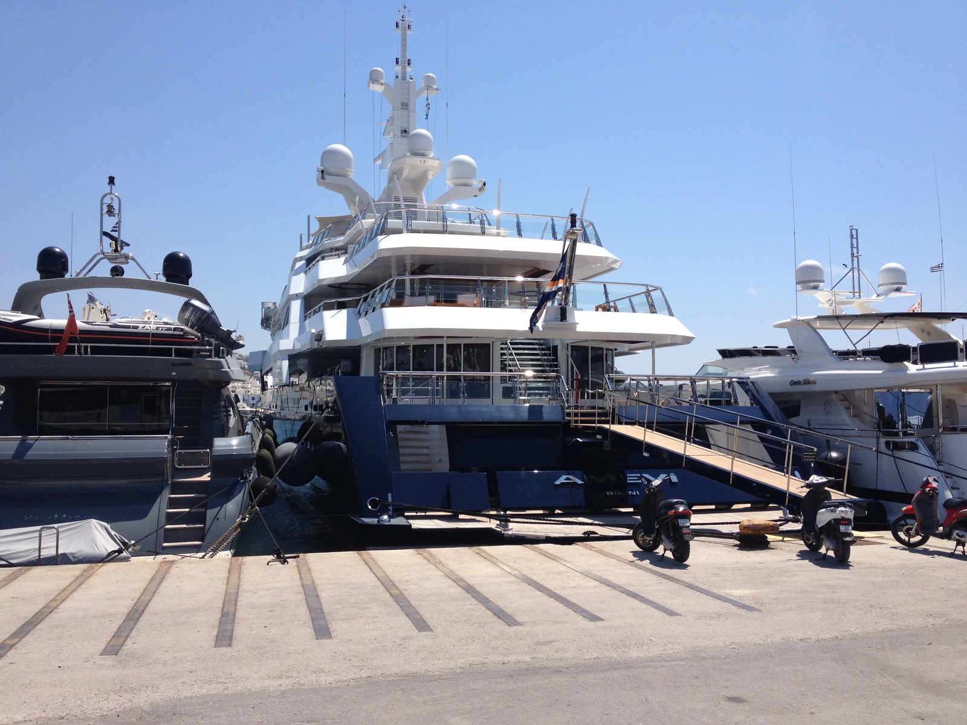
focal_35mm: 35
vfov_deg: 40.7
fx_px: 978
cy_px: 362
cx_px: 484
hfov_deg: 52.6
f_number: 2.4
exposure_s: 1/2123
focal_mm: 4.28
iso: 50
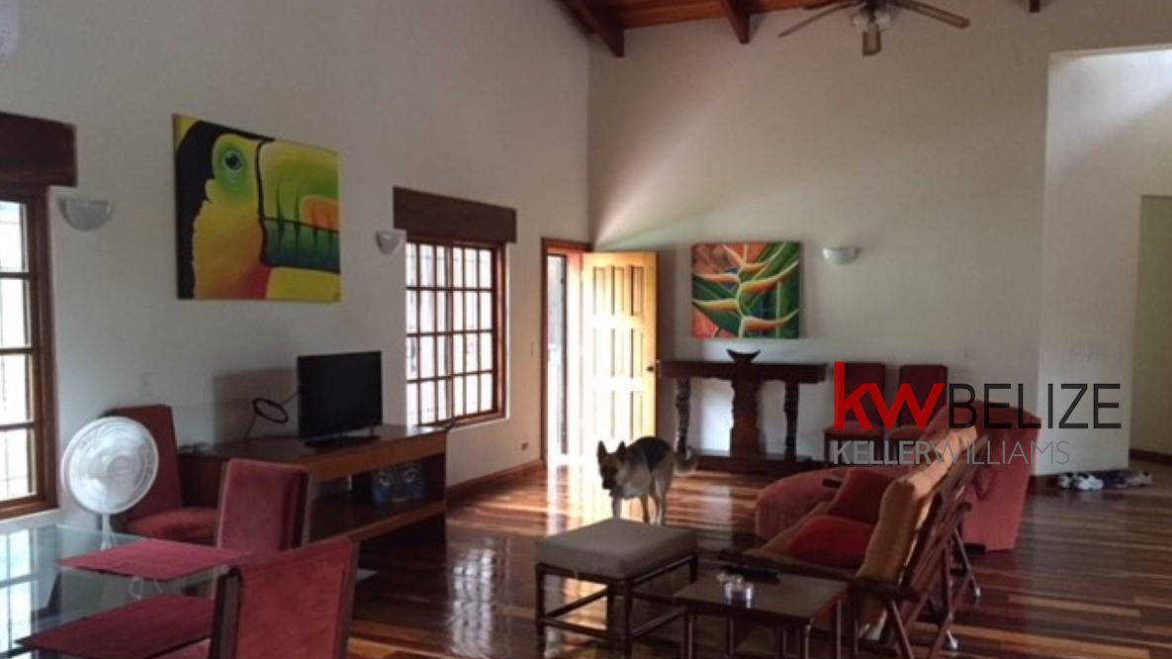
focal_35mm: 32
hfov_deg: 61.0
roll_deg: +0.5
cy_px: 386
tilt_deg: -4.3
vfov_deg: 36.6
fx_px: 994
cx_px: 586
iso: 250
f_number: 2.2
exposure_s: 1/30
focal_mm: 4.15
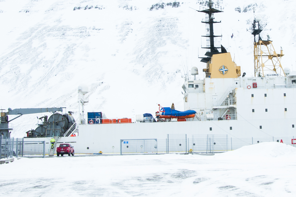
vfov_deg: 20.2
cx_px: 225
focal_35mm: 67
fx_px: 551
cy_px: 69
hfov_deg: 29.6
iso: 320
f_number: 9
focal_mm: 21
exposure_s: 1/160
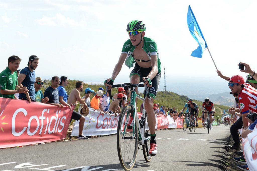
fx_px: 414
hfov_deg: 34.5
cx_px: 128
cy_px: 86
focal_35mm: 58
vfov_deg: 23.3
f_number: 9
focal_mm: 58
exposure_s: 1/640
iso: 500
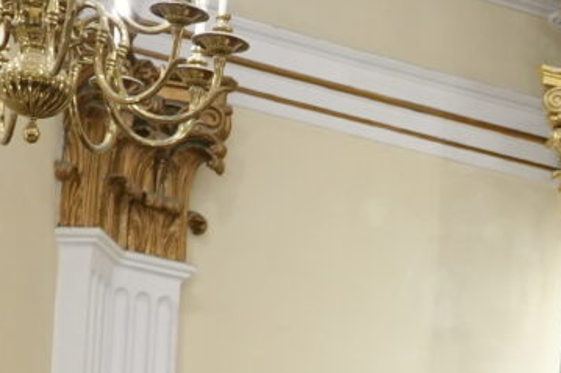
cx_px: 1366
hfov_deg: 8.9
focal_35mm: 208
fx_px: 3235
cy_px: 1229
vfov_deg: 6.0
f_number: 4
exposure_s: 1/160
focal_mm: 29.1
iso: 1250
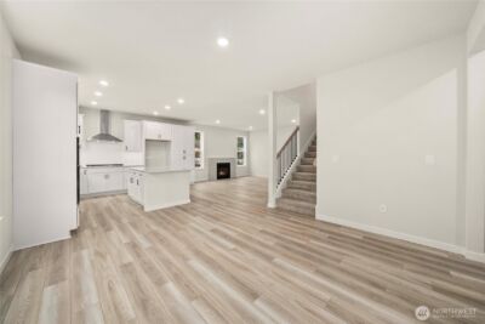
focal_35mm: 12
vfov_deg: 90.1
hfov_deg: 112.6
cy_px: 162
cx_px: 242
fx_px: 162
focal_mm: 12
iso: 100
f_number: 6.3
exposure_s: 1/60
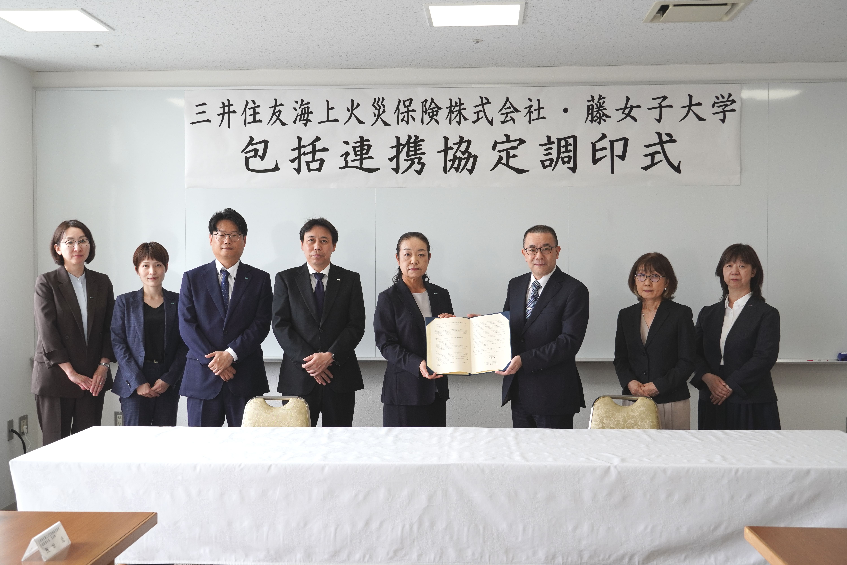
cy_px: 282
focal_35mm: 46
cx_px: 424
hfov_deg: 42.3
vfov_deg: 28.9
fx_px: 1094
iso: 400
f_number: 5.6
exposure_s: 1/50
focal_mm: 31
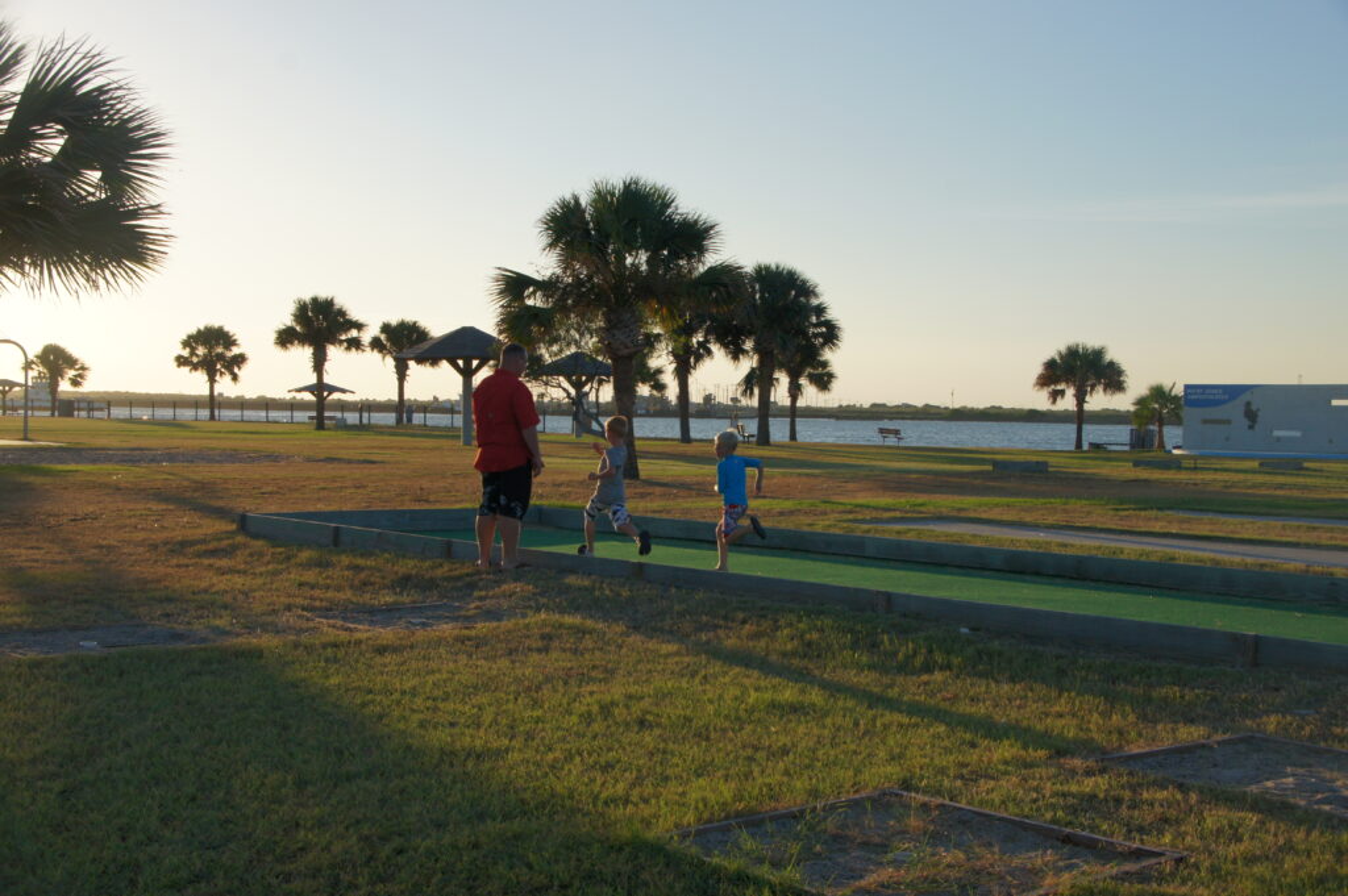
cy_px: 448
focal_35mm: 45
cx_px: 674
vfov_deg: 29.8
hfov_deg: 43.6
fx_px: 1684
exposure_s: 1/400
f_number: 8
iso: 200
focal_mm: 30
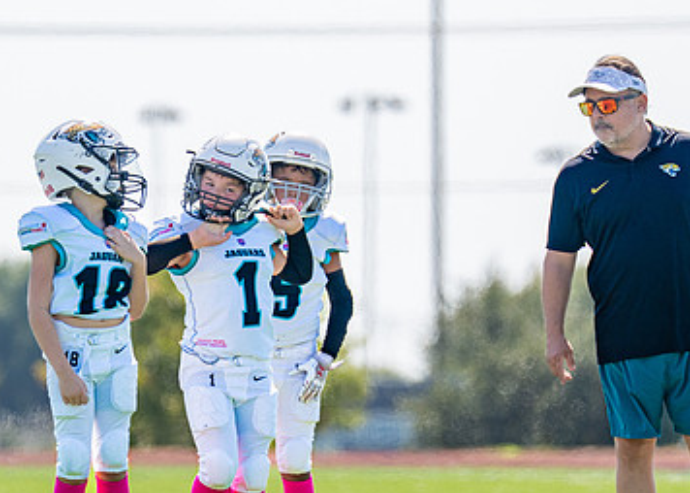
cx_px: 191
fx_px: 11244
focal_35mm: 574
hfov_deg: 3.5
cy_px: 360
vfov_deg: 2.5
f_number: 2.8
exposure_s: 1/2000
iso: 125
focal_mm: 200
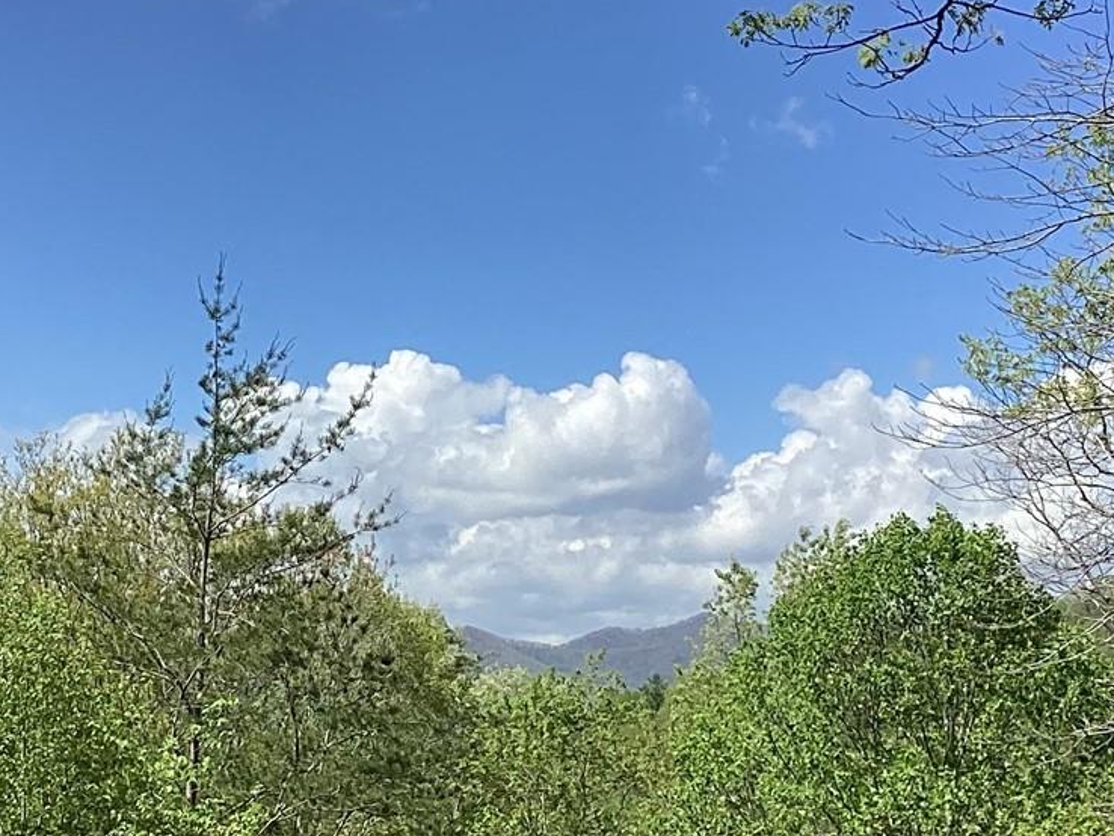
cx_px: 454
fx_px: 2769
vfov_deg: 17.2
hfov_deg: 22.7
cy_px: 398
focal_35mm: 86
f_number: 2.4
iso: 25
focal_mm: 3.3
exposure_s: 1/1698
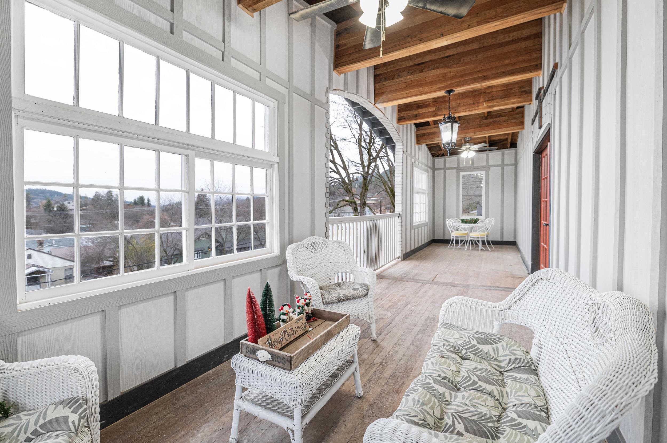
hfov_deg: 100.4
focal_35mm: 15
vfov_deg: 77.2
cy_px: 222
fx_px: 278
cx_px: 334
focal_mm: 15
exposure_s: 1/80
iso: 1600
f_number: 4.5
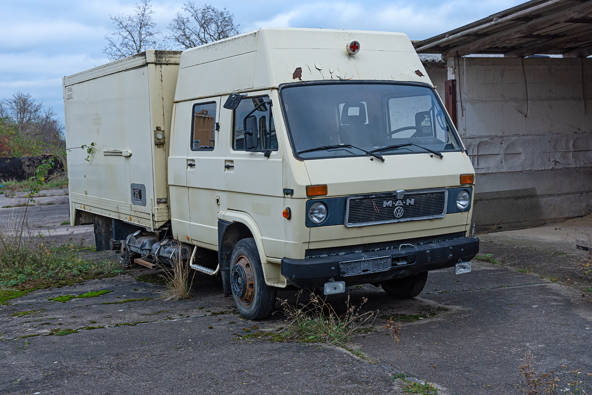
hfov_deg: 43.6
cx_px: 296
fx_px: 740
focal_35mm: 45
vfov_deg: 29.9
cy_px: 198
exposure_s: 1/200
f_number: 7.1
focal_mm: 30
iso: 280
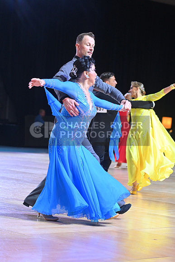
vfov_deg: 18.6
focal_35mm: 110
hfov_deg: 12.5
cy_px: 131
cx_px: 88
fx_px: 802
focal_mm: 110
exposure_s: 1/250
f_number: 4
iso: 2000
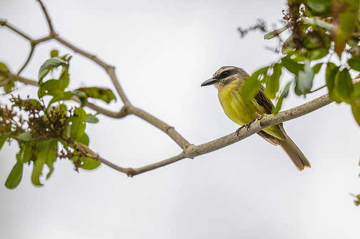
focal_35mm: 778
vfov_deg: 1.8
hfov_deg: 2.7
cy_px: 154
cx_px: 220
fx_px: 7778
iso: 64
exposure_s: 1/160
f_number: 2.8
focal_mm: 400
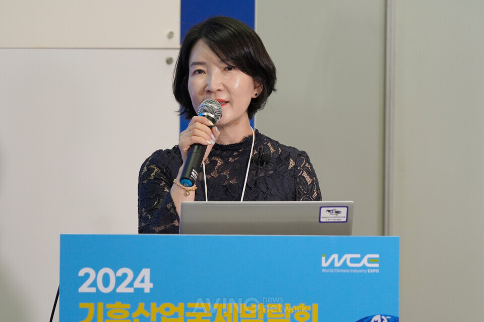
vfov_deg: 6.0
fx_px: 3085
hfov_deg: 9.0
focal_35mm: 230
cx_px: 242
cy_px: 161
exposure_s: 1/160
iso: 800
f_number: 4
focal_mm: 153
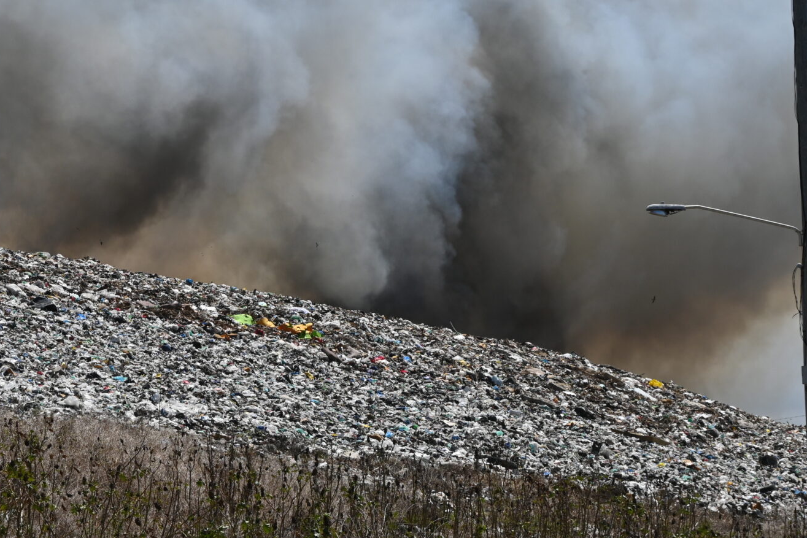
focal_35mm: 146
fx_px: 3273
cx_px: 296
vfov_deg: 9.4
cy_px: 38
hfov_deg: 14.0
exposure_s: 1/640
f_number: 9
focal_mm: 50
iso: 100
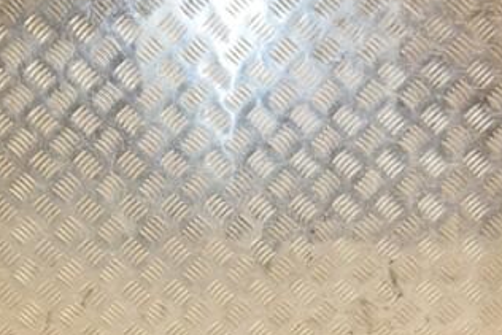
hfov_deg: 27.3
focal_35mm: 74
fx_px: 1032
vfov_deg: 18.4
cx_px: 232
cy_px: 216
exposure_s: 1/200
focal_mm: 26
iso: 800
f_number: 5
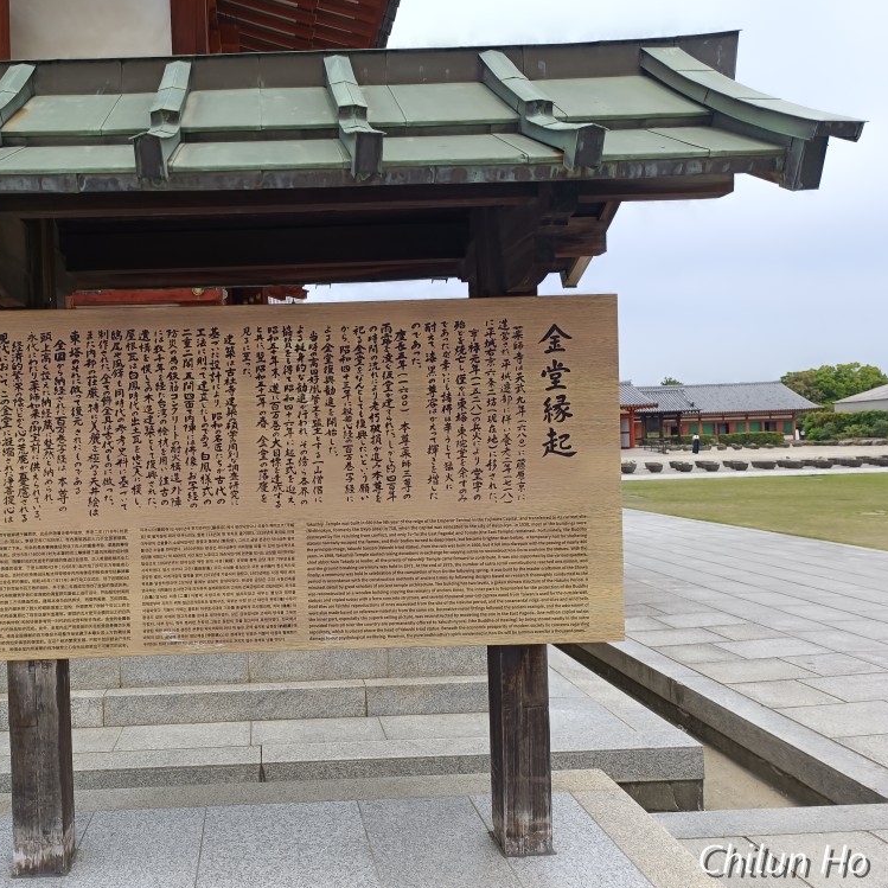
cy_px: 447
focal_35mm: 29
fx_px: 842
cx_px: 286
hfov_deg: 54.3
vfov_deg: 55.6
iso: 53
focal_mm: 6.14
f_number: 1.65
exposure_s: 1/510
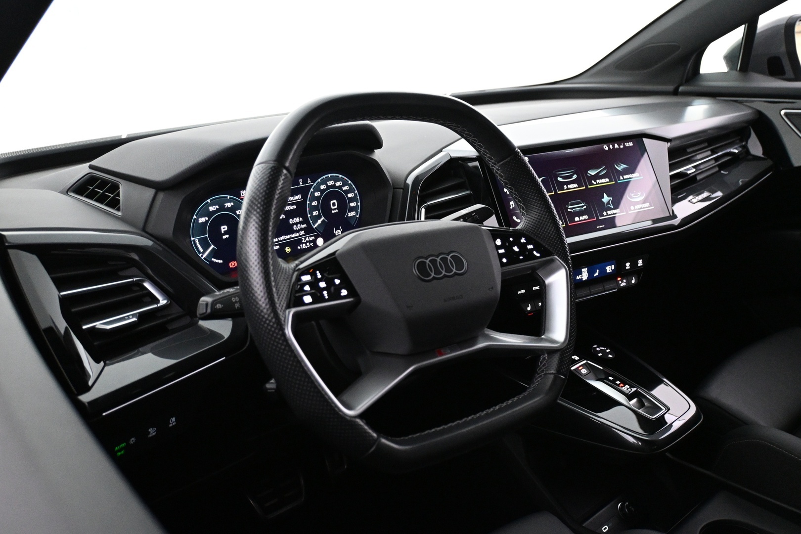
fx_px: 701
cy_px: 267
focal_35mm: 32
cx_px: 400
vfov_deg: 41.7
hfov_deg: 59.5
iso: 4000
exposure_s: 1/50
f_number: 4
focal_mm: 21
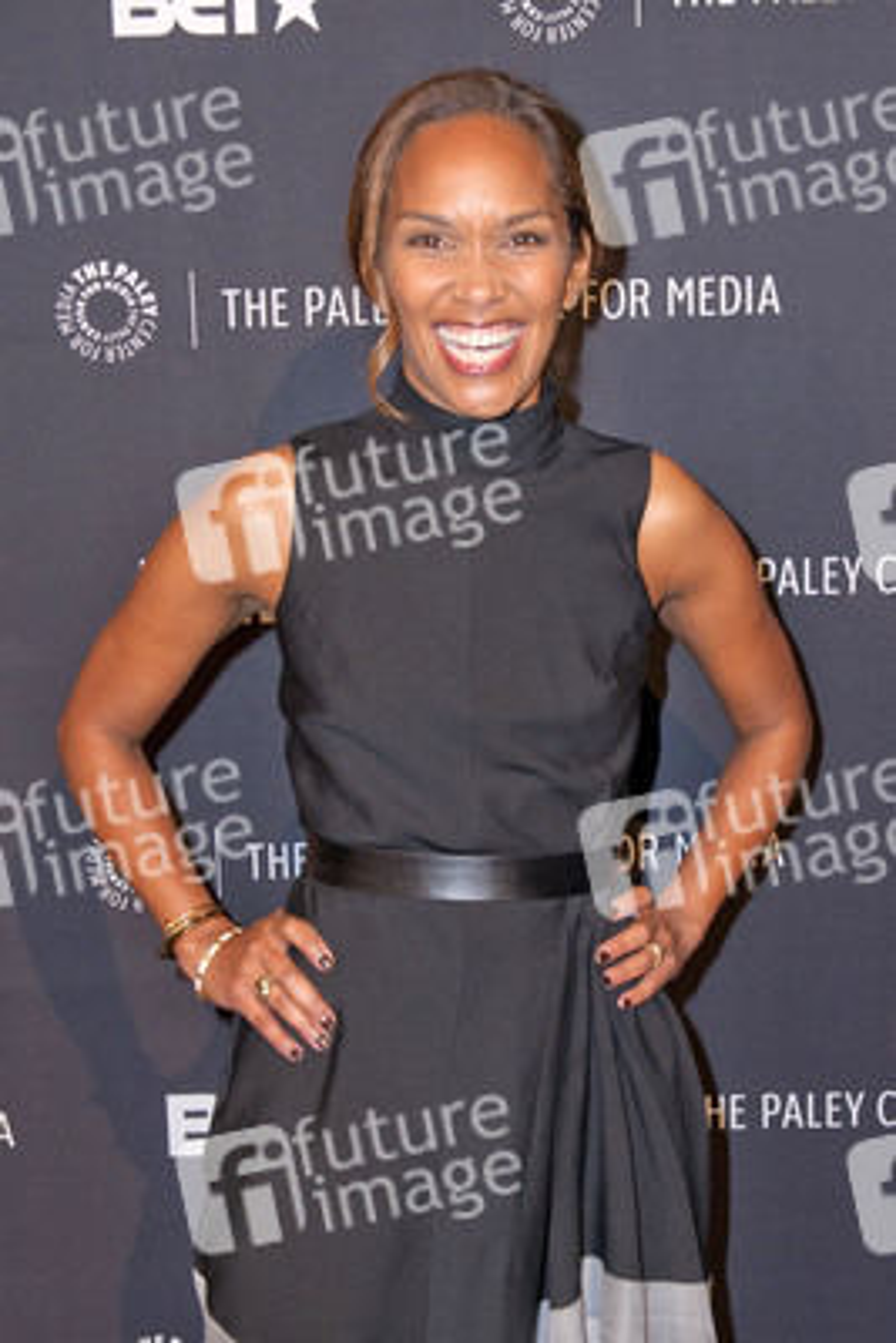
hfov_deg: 35.1
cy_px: 672
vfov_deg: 50.7
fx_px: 1417
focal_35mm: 38
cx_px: 448
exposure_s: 1/400
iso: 640
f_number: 4.5
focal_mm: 38
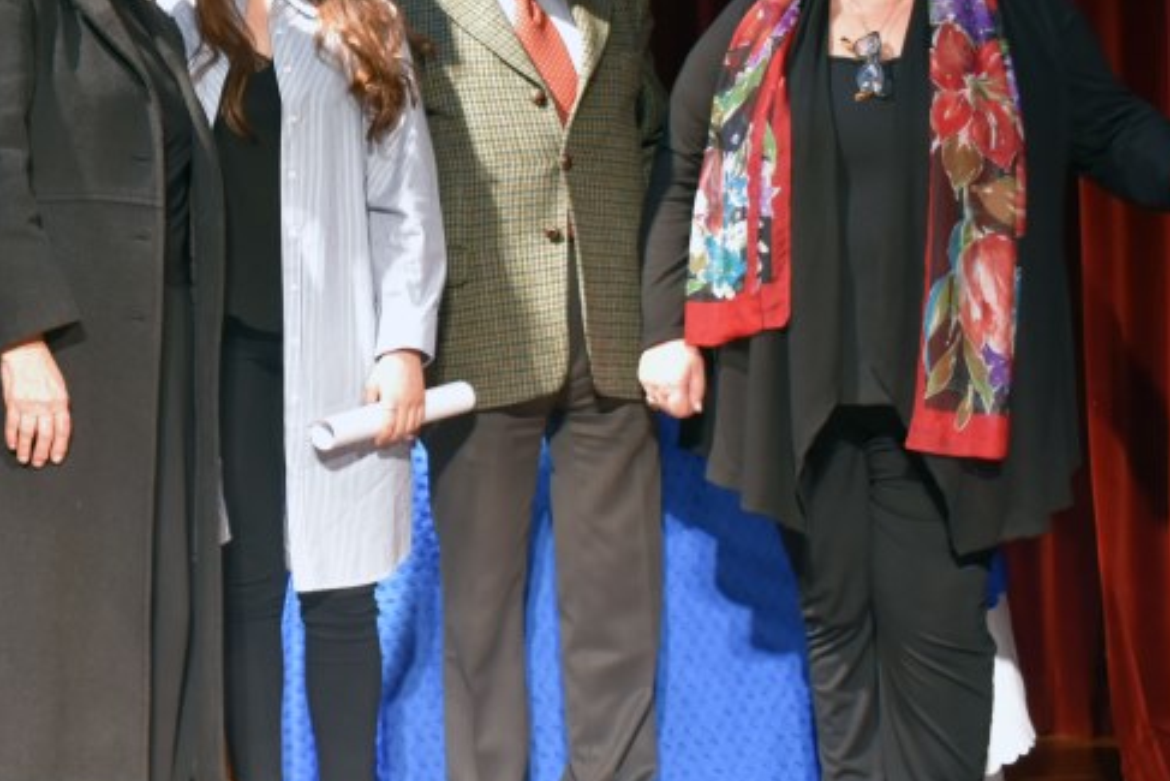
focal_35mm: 82
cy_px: 201
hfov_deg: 23.6
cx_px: -41
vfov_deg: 16.6
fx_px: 2666
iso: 800
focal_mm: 26
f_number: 3.8
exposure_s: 1/40
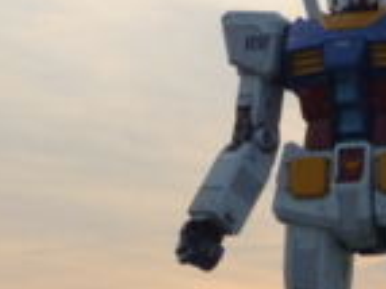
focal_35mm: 178
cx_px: 351
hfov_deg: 11.0
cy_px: 172
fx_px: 1983
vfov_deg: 8.3
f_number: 4.7
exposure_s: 1/400
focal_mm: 9.1
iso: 200
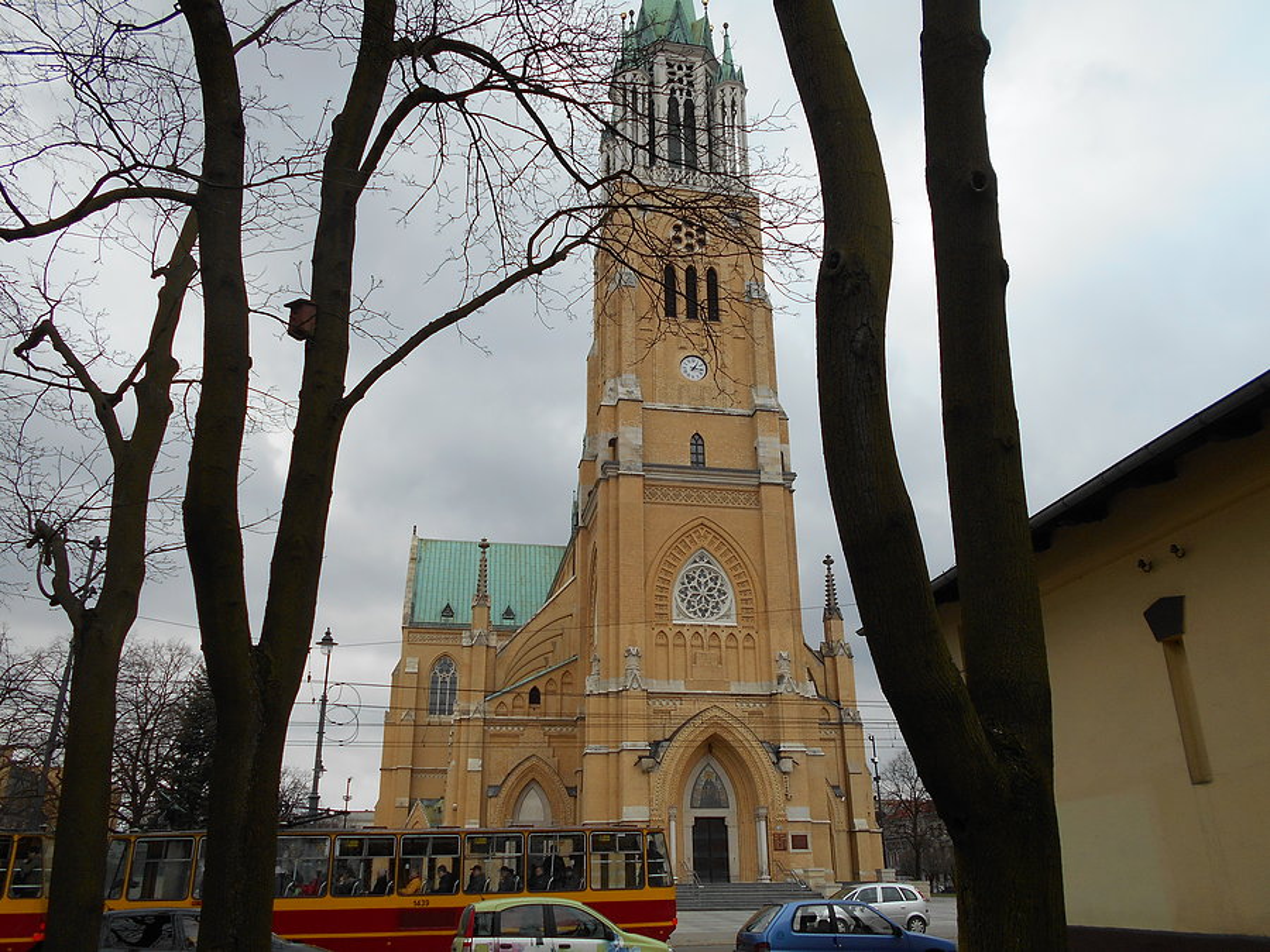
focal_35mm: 26
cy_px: 476
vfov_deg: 53.1
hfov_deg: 67.3
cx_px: 635
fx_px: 954
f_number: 3.2
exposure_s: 1/640
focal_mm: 4.6
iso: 80
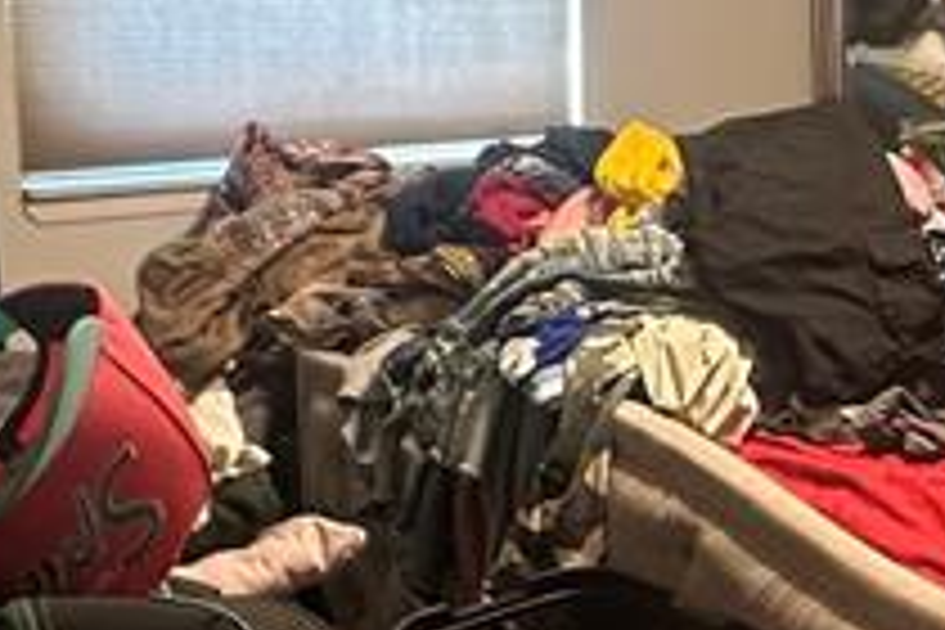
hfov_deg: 27.3
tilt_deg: -14.0
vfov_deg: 19.2
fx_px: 1864
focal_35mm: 71
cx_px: 868
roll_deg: -0.9
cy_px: 392
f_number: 2.2
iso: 400
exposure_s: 1/60
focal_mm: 2.22
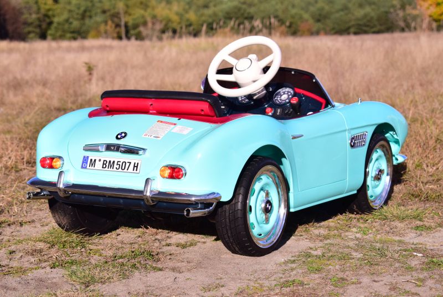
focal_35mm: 82
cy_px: 148
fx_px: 1016
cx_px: 222
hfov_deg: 24.6
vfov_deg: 16.6
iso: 800
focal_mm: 55
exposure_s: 1/3200
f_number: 7.1
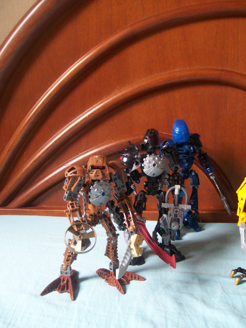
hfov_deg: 39.7
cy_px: 164
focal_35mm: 36
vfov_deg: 51.4
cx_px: 123
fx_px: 341
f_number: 2.7
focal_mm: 6
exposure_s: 1/32
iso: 153
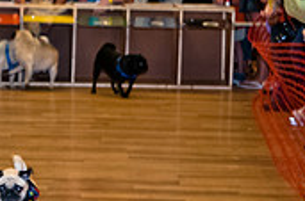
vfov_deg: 5.4
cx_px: 2
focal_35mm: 255
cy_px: 88
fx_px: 2154
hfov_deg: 8.1
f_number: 2.8
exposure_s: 1/60
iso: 200
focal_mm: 50
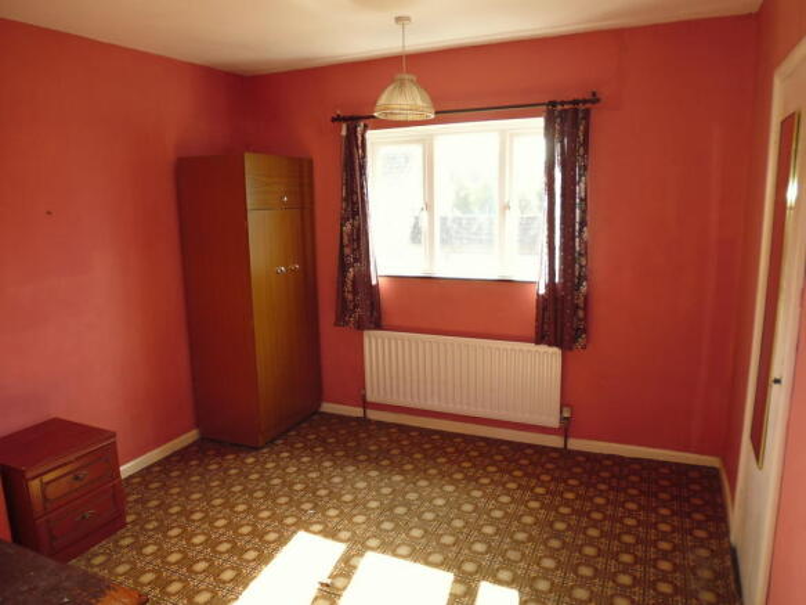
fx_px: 559
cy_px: 302
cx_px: 403
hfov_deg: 71.6
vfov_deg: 56.8
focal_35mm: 24
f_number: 2.8
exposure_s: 1/60
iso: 125
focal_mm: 4.3
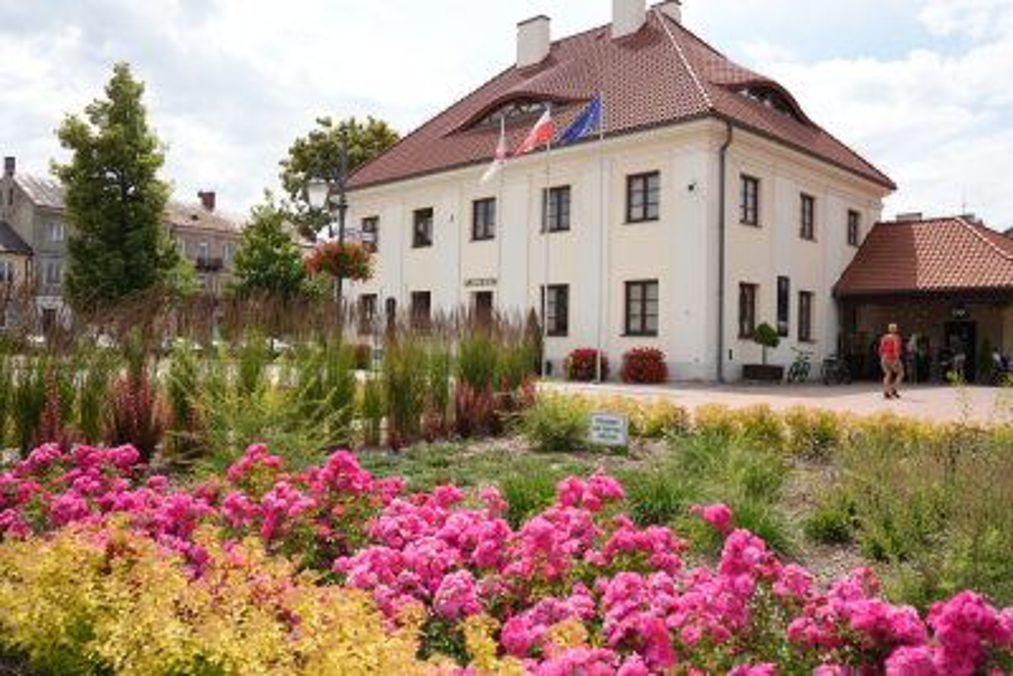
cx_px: 506
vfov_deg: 45.0
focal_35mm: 29
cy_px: 338
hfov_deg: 63.6
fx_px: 816
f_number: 4.5
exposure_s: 1/8000
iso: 800
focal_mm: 29
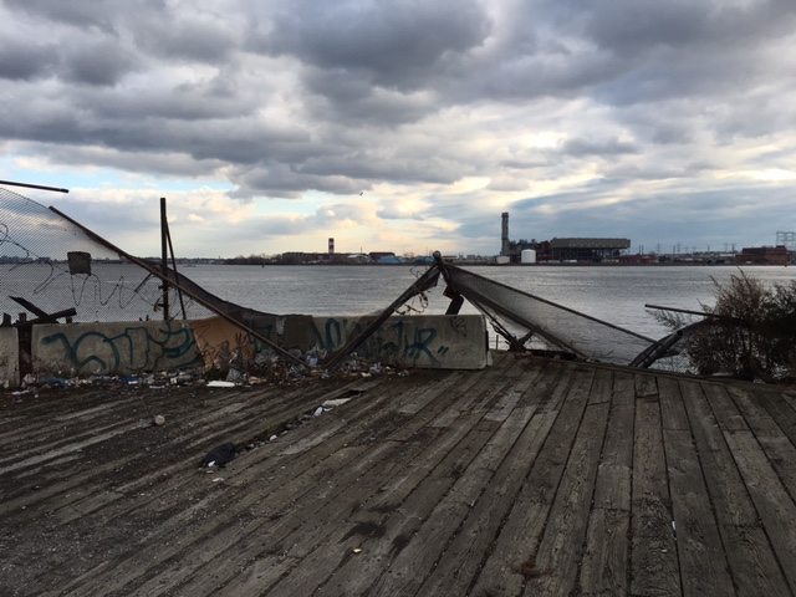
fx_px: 667
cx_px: 398
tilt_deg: -2.9
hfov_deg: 61.7
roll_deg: +0.2
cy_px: 298
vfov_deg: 48.2
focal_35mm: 29
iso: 25
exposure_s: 1/561
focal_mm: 4.15
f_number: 2.2
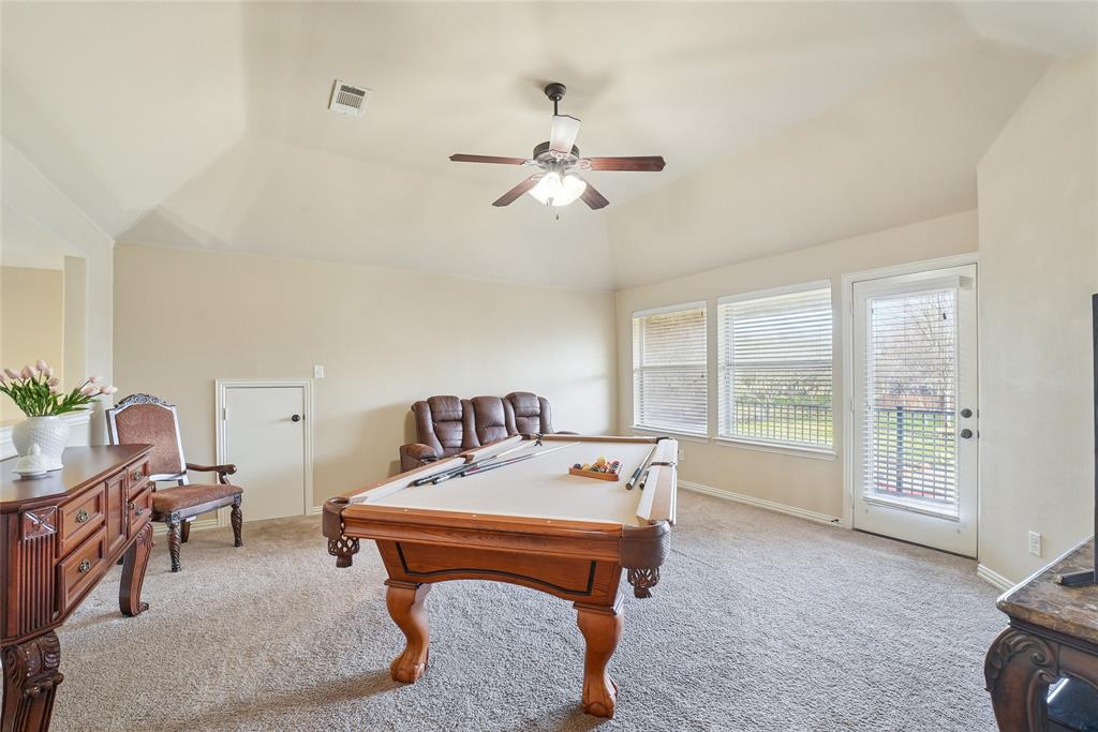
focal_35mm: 15
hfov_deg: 100.4
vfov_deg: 77.3
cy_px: 366
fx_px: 458
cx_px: 549
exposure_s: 1/3.33
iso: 320
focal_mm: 15
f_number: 9
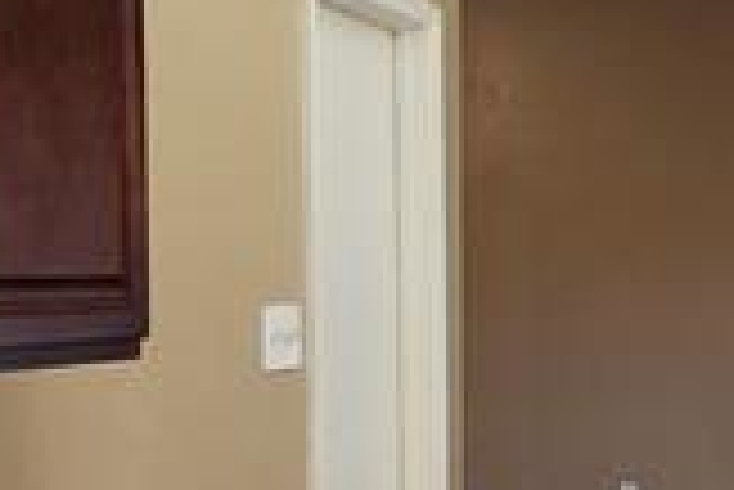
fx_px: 1735
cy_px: 535
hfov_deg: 20.5
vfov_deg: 15.7
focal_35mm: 85
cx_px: 1099
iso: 250
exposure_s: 1/60
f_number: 2.2
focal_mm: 2.2
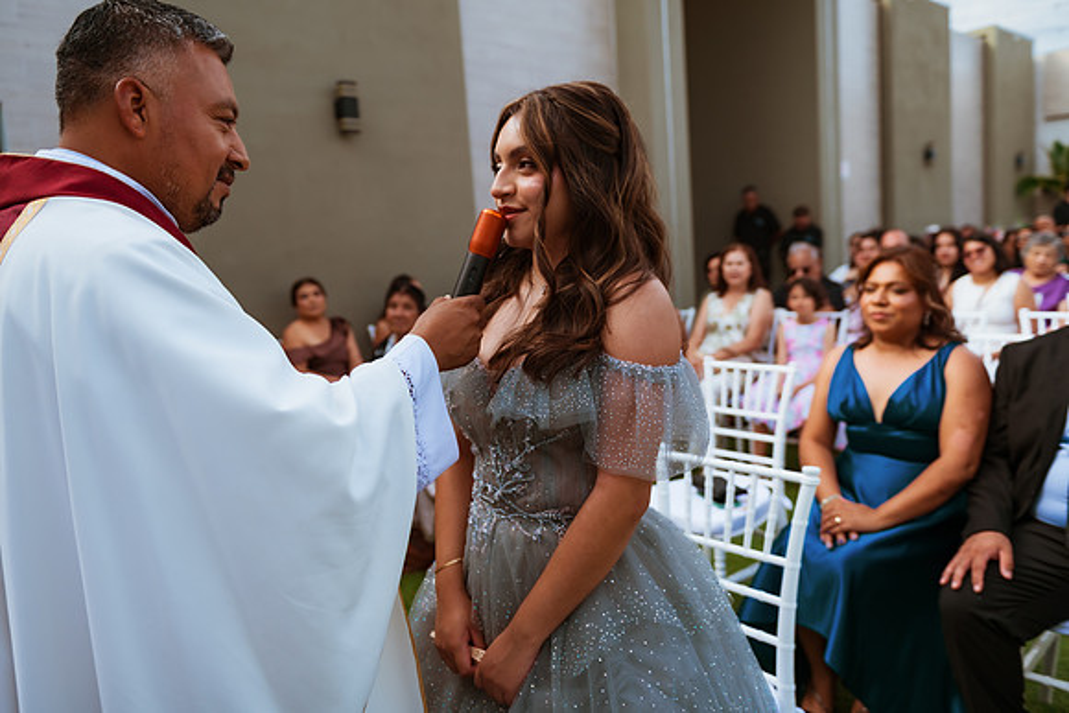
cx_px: 534
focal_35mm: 28
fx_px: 832
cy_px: 356
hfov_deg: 65.5
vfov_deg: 46.4
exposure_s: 1/1250
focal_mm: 28
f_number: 2.8
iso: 100
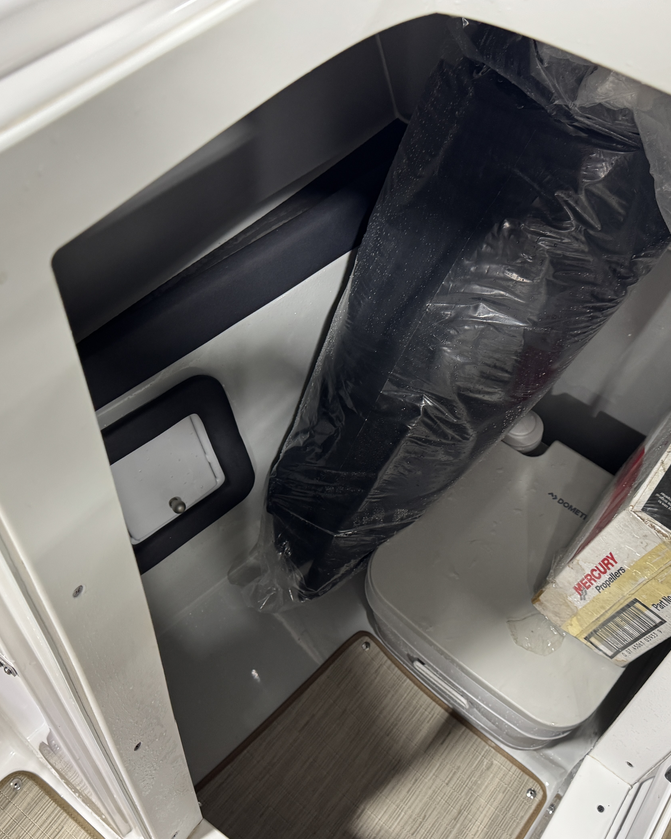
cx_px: 341
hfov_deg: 45.8
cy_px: 425
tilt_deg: -54.1
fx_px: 794
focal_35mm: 32
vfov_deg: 55.7
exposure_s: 1/64
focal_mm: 6.76
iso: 200
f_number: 1.78
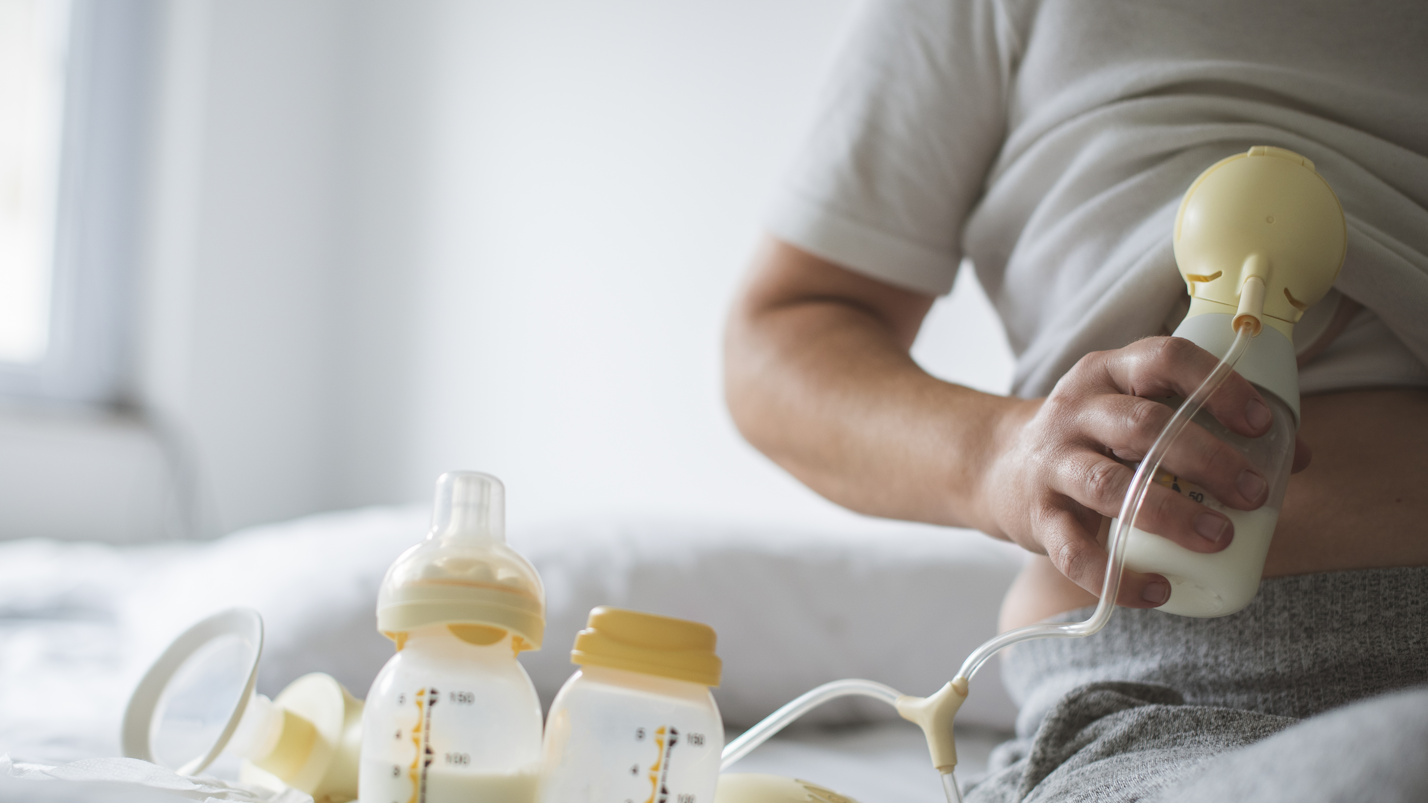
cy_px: 424
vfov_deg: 22.6
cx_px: 708
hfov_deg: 39.2
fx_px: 2007
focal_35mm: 53
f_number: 2.8
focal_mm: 50
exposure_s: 1/100
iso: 400
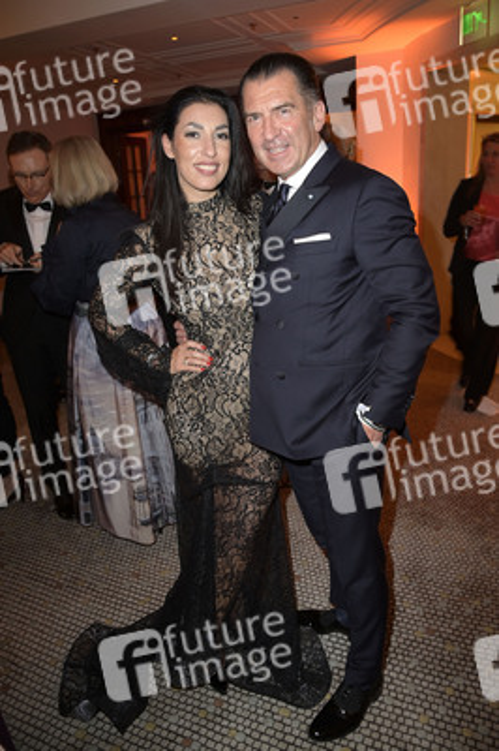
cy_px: 376
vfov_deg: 73.8
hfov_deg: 53.1
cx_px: 250
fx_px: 500
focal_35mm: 24
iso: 1250
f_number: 5.6
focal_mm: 24
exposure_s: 1/25
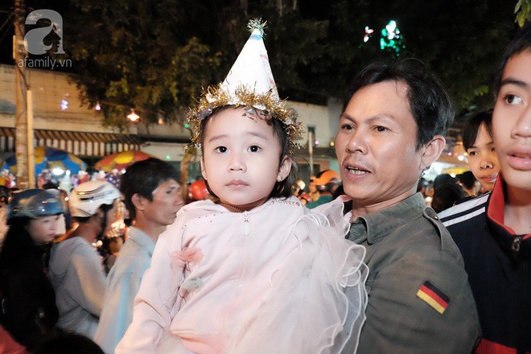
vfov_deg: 45.0
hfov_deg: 63.7
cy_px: 177
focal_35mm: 29
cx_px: 266
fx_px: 428
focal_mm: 19
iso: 6400
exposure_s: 1/60
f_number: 3.6
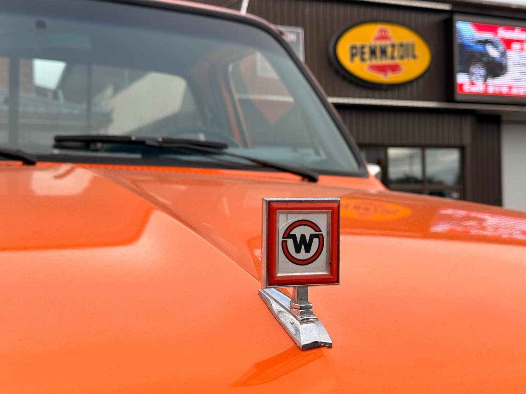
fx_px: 729
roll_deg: +1.3
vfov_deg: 30.3
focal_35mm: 48
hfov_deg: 39.7
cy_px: 197
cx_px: 263
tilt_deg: +2.1
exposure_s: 1/1242
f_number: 1.78
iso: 64
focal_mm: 6.76
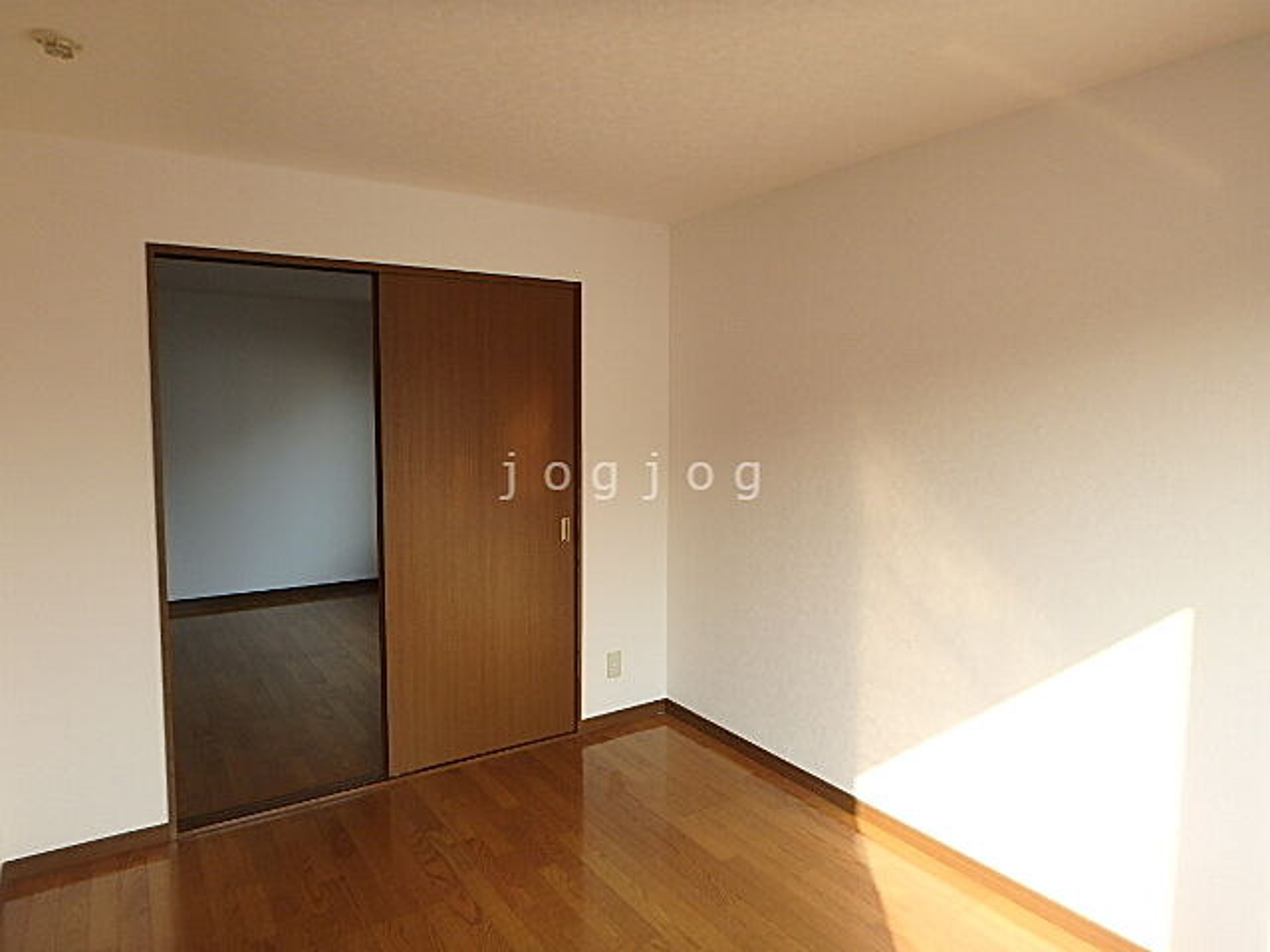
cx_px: 635
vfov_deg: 63.4
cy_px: 476
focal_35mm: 21
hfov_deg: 79.0
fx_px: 770
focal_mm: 3.7
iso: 125
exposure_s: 1/80
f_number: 3.5
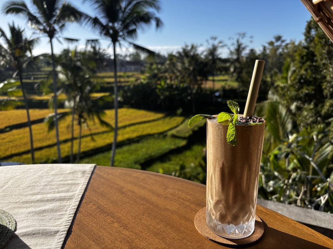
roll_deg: +0.8
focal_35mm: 26
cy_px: 124
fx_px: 250
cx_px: 166
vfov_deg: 53.1
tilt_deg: -13.8
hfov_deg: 67.3
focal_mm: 5.96
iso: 50
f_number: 1.6
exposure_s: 1/2151
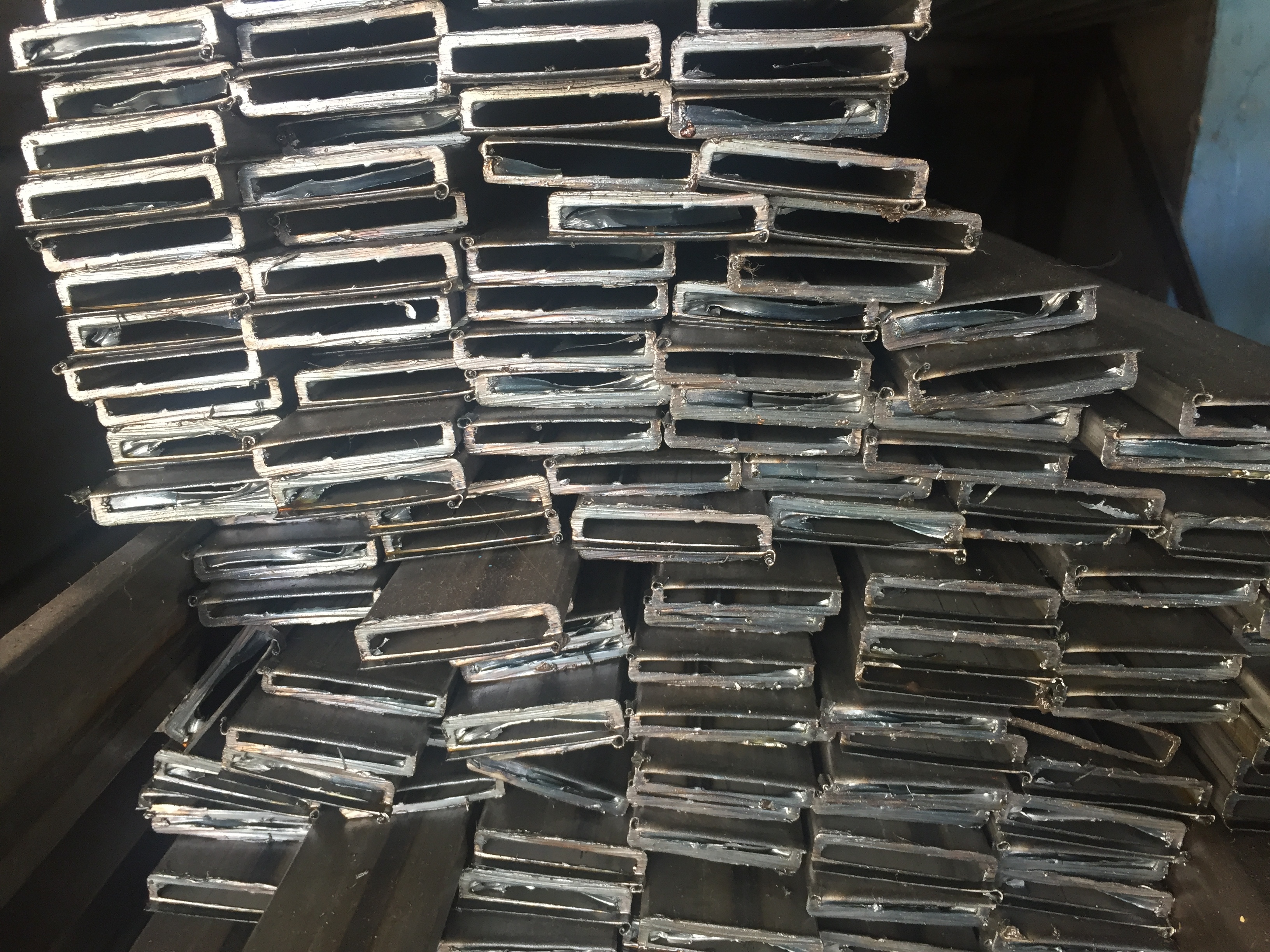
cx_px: 635
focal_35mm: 29
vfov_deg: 48.2
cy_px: 476
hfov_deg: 61.7
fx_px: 1064
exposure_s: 1/33
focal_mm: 4.15
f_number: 2.2
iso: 100
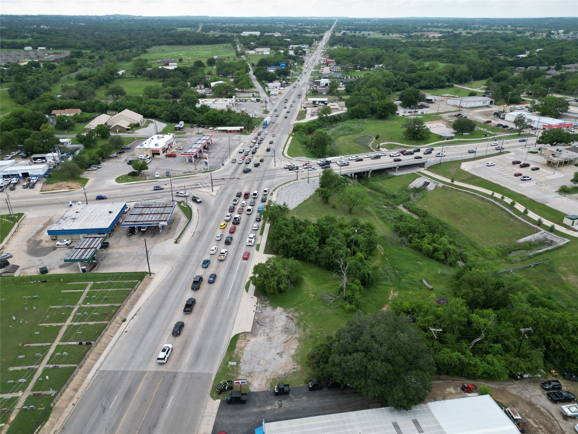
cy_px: 217
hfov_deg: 71.6
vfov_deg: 56.8
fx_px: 401
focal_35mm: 24
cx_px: 289
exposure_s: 1/2000
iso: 140
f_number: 1.7
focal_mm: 6.72
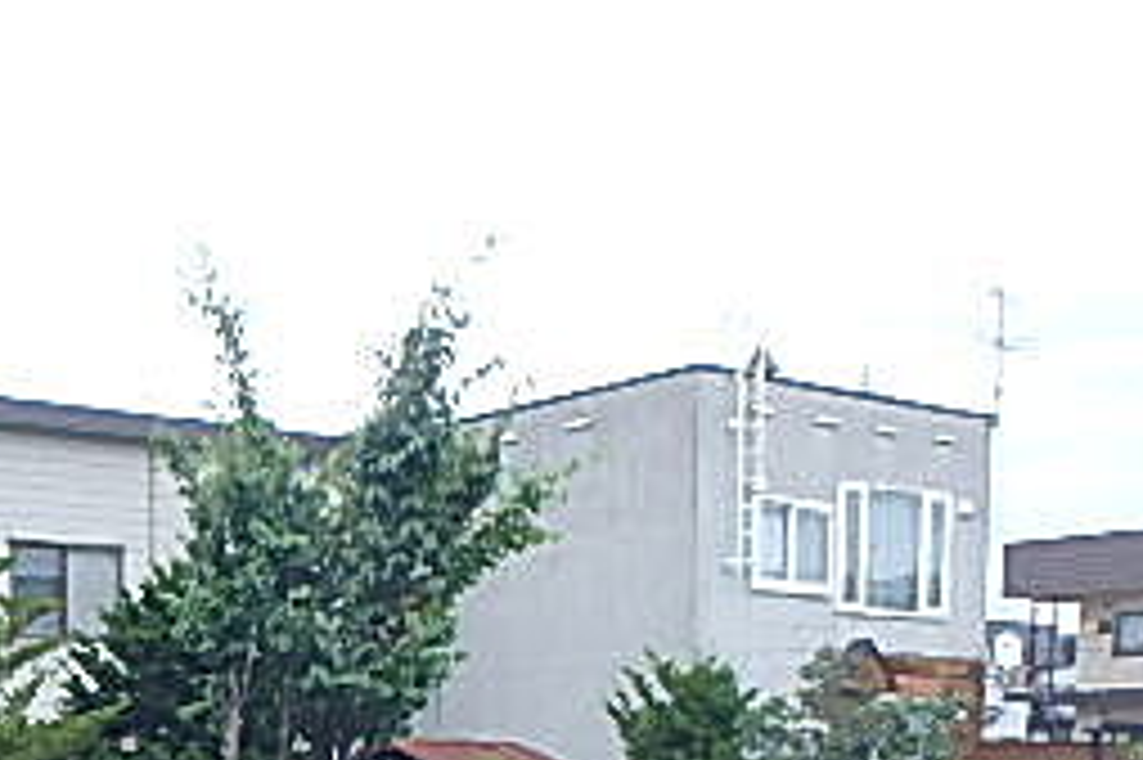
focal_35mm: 55
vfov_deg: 22.2
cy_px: 976
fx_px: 1745
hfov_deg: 33.9
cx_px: 68
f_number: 3.5
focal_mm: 3.7
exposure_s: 1/250
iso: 125
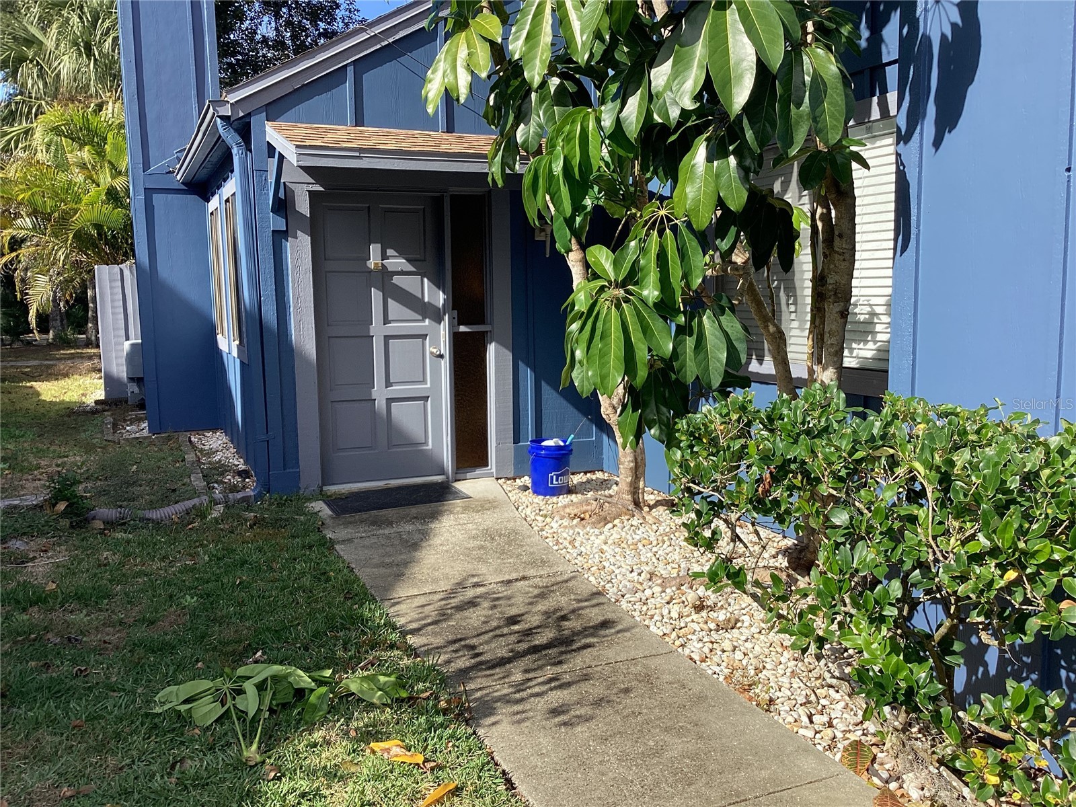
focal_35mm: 31
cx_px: 538
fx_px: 964
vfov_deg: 45.4
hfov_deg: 58.4
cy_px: 404
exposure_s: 1/715
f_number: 2.4
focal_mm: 3.3
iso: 25
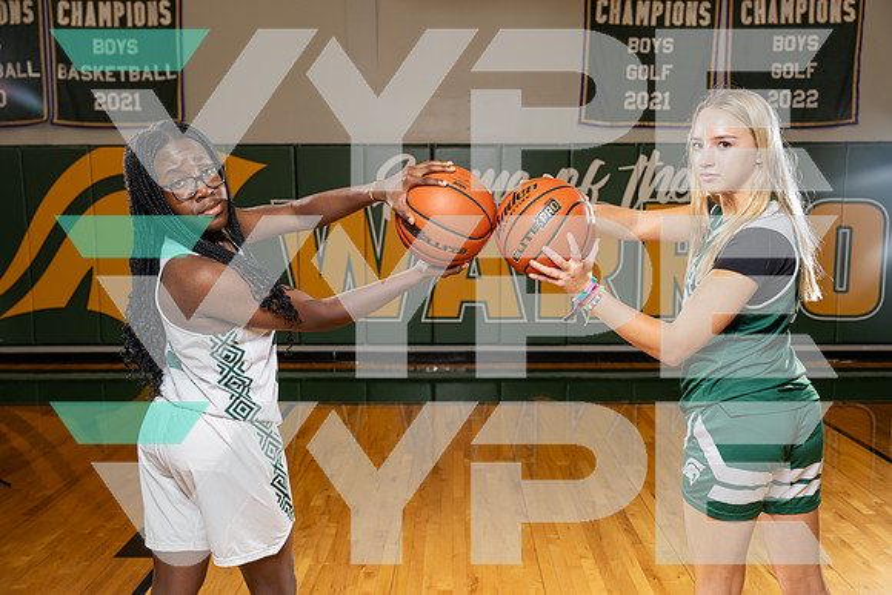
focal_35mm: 31
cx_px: 446
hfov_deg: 60.3
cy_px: 298
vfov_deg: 42.3
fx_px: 768
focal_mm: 31
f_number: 4
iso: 250
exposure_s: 1/250
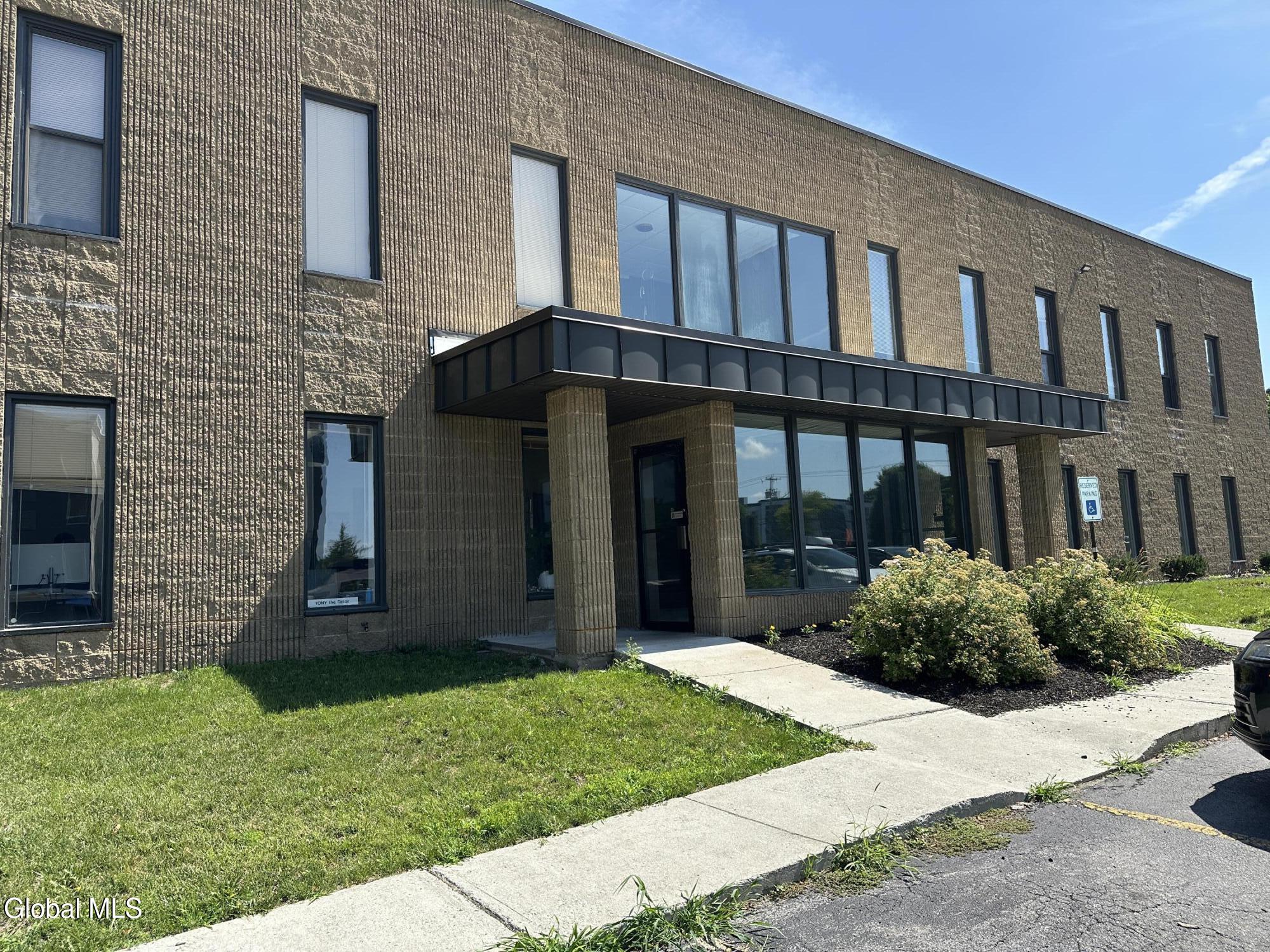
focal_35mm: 24
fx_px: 881
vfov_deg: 56.8
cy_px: 476
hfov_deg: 71.6
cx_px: 635
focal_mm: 6.86
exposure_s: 1/2469
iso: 80
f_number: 1.78
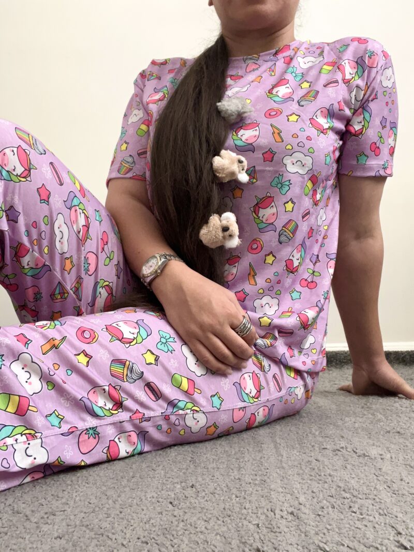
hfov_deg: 46.8
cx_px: 207
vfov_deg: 60.0
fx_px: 478
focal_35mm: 30
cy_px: 276
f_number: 2.2
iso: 160
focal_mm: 2.71
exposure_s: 1/60
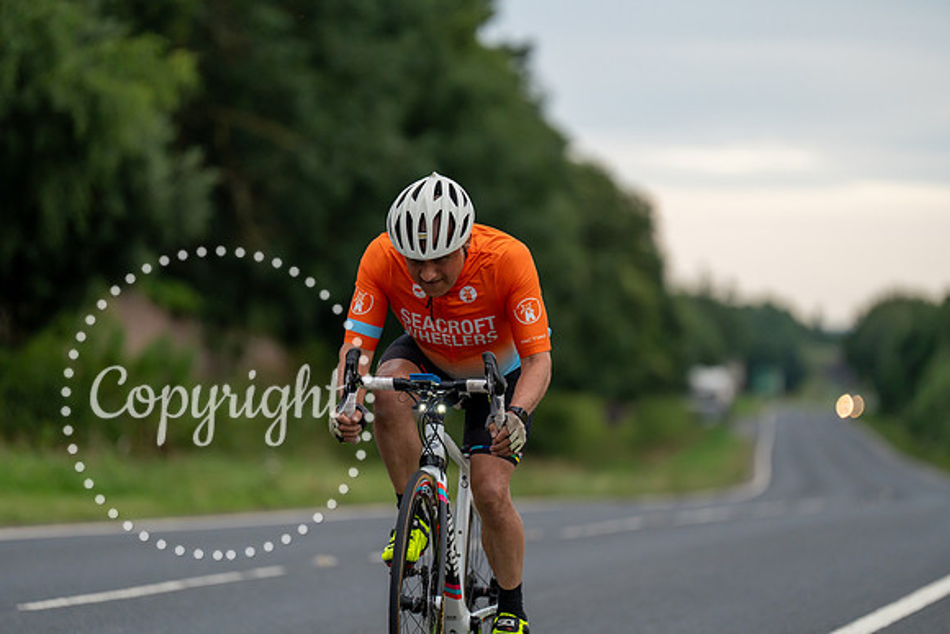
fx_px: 5120
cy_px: 317
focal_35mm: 194
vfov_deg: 7.1
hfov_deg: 10.6
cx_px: 475
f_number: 2.8
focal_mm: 194
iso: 1000
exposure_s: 1/800
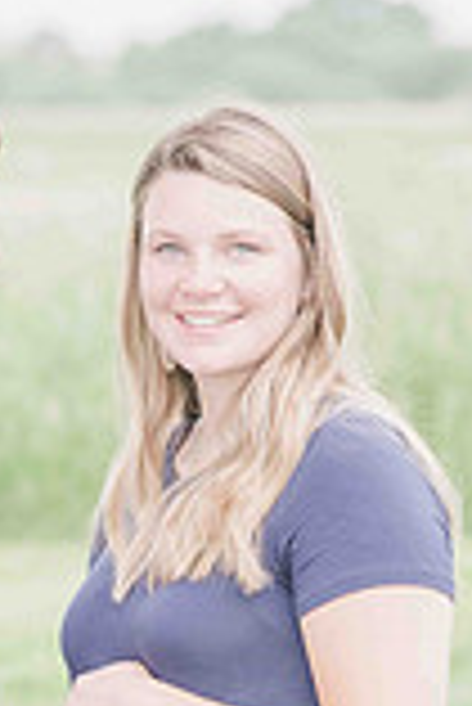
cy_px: 688
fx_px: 7574
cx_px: -22
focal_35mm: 386
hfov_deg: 3.6
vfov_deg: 5.3
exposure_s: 1/500
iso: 400
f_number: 5.6
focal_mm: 135
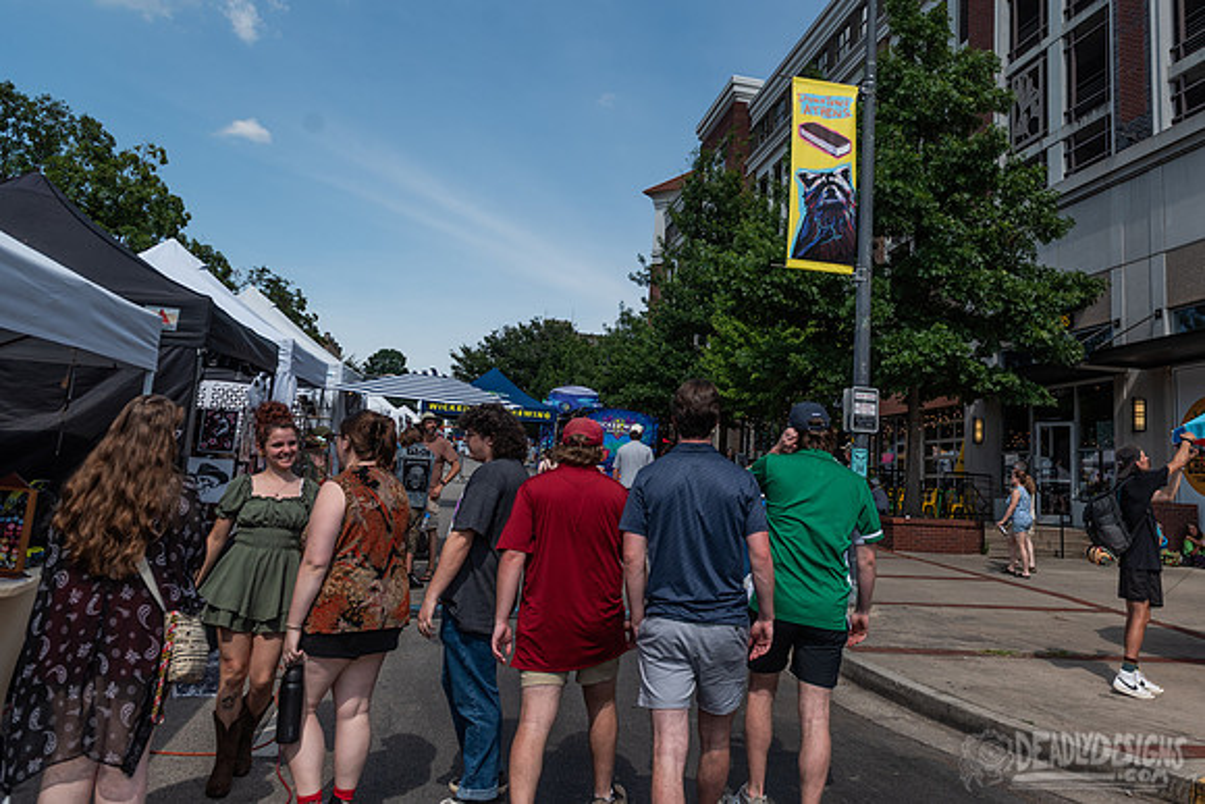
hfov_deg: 64.2
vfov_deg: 45.6
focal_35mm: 28
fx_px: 951
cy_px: 328
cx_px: 713
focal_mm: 24
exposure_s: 1/1600
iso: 200
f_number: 5
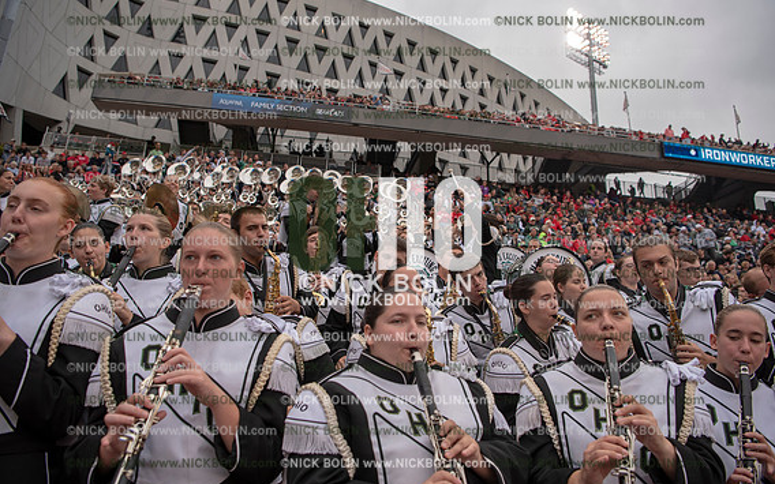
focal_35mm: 25
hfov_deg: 72.5
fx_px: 528
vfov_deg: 49.3
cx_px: 385
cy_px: 242
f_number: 3.5
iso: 250
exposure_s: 1/1000
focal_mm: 24
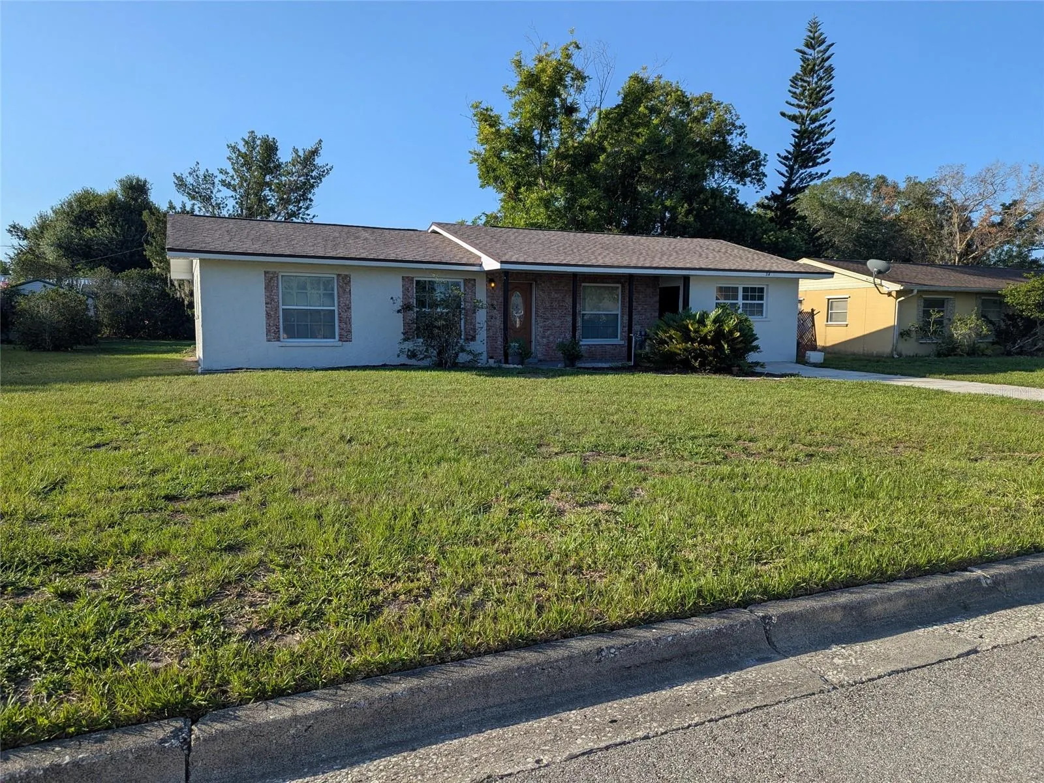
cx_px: 522
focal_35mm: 24
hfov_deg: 71.6
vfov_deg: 56.8
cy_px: 392
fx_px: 724
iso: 45
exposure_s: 1/1770
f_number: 1.85
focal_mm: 6.81
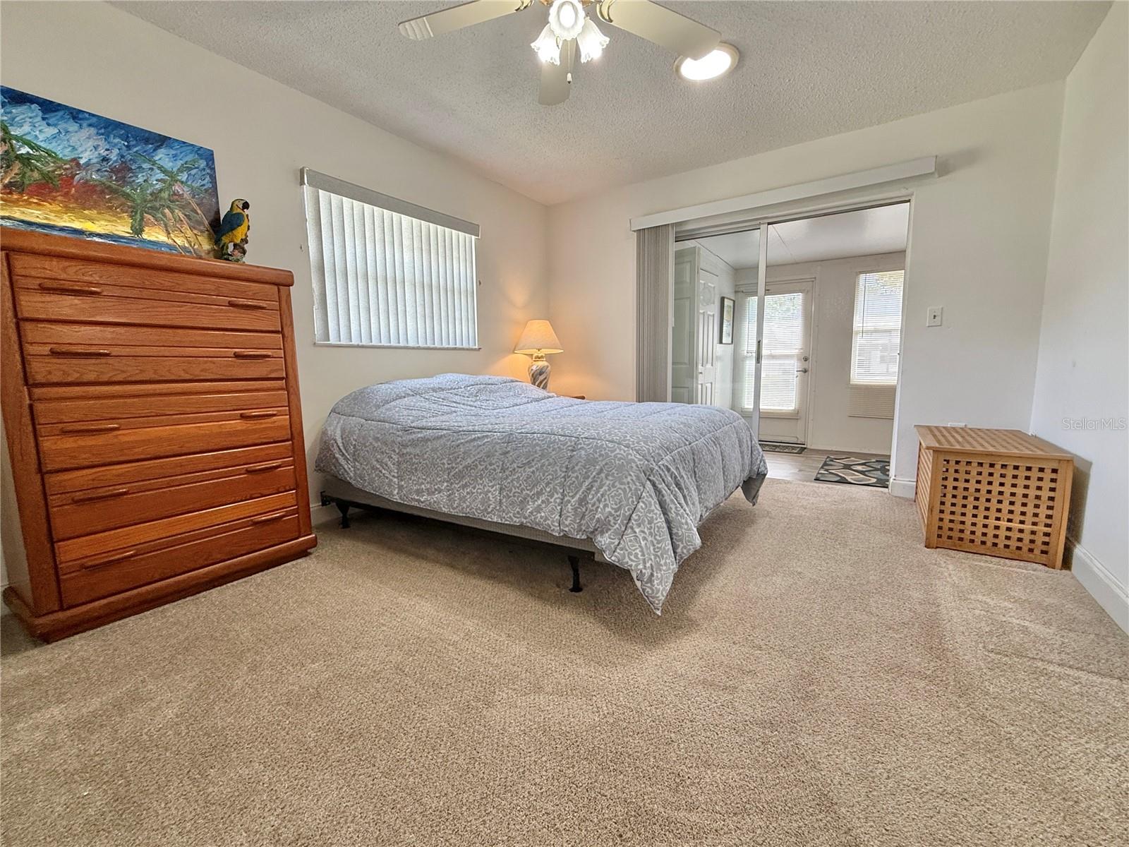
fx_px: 457
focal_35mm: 14
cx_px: 564
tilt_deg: -6.6
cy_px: 424
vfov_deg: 85.7
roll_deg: +0.4
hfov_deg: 102.1
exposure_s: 1/120
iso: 125
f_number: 2.2
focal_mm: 2.22
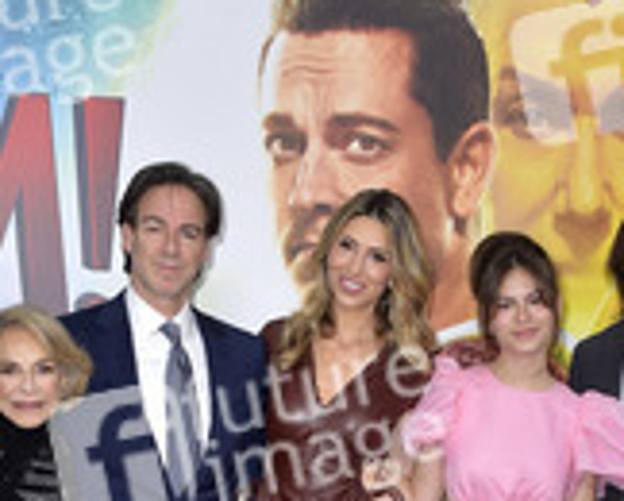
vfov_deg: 17.9
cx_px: 360
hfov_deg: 23.5
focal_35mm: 81
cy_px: 632
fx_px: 1498
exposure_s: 1/250
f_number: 6.3
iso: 400
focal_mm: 35
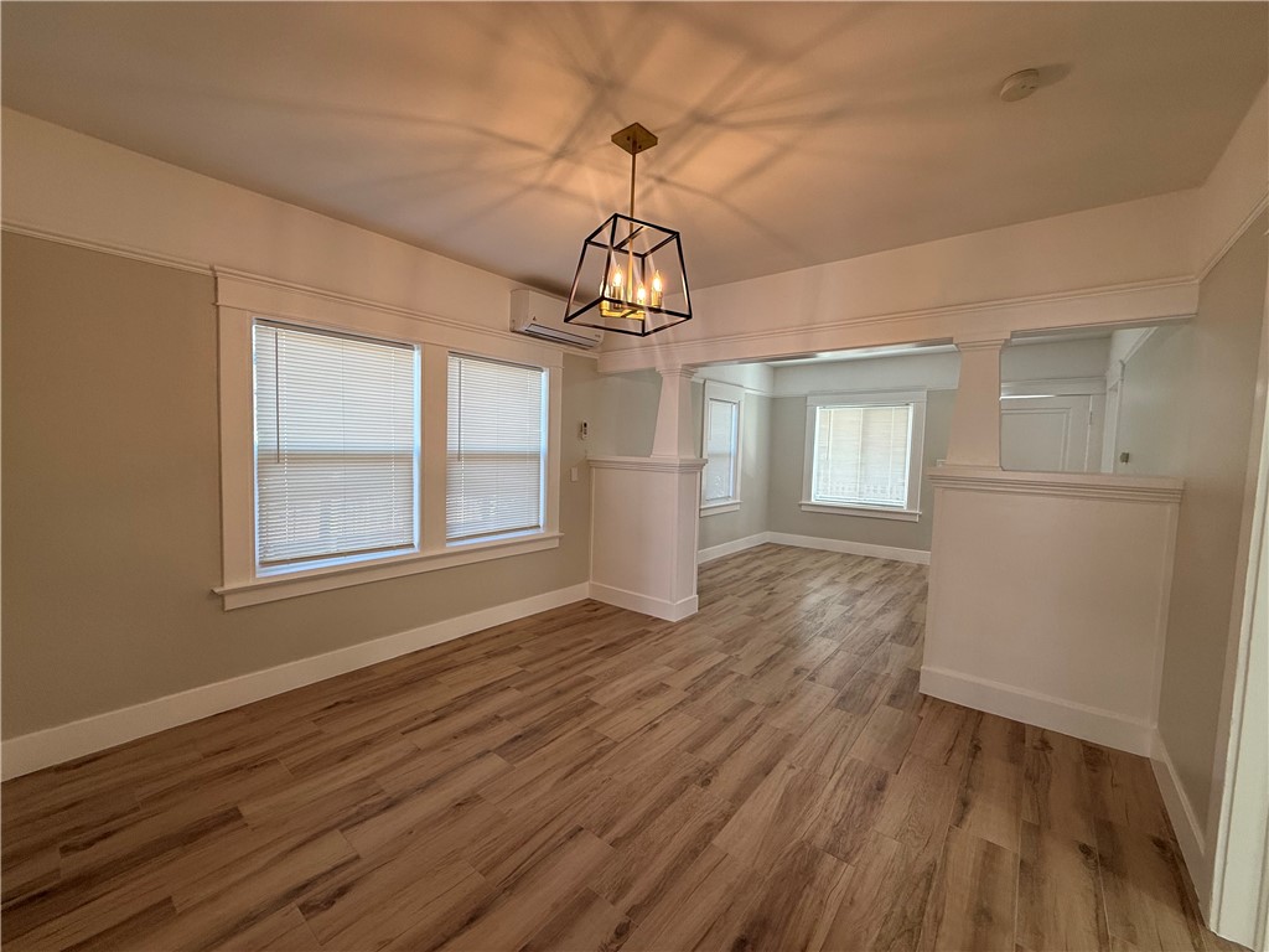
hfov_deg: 102.1
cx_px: 634
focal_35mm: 14
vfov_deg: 85.7
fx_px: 513
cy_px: 476
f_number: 2.2
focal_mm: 2.22
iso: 100
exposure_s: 1/120
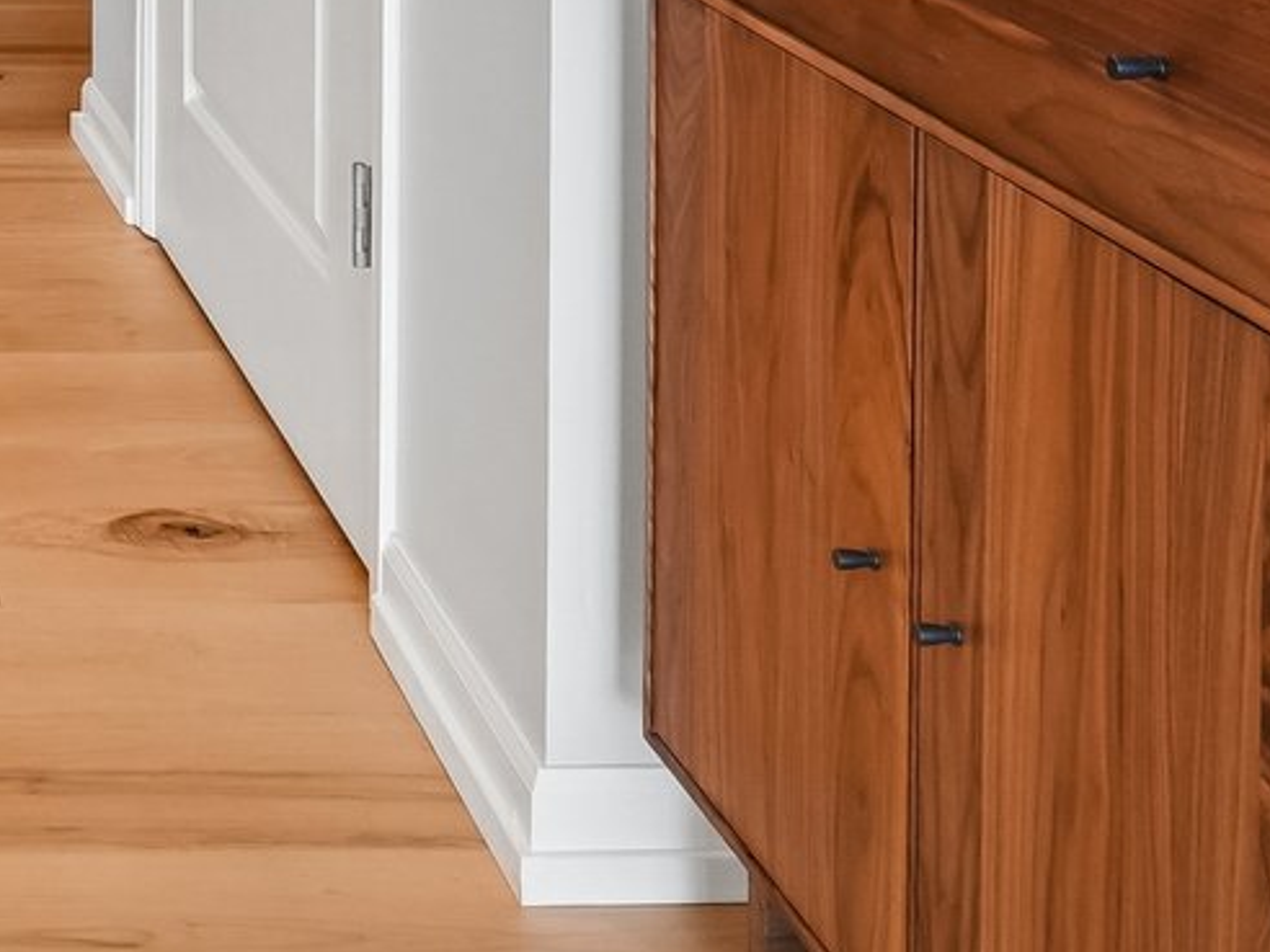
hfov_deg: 25.6
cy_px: -623
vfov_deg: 18.6
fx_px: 2421
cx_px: -351
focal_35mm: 66
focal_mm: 11
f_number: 8
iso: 400
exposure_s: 1/30
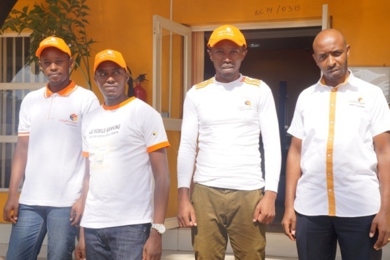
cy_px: 130
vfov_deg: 23.8
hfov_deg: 35.1
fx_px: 617
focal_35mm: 57
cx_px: 195
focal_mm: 38
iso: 100
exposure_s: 1/160
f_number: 9
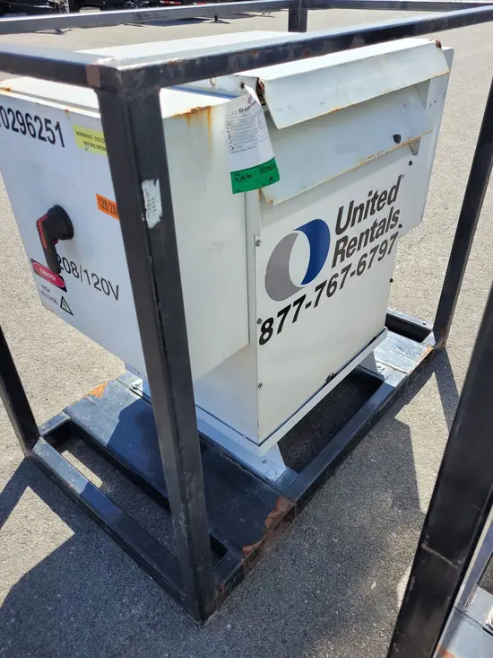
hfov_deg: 53.1
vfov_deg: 67.3
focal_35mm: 26
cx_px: 246
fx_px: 494
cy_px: 329
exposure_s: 1/1141
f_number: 1.8
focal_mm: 5.4
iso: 40
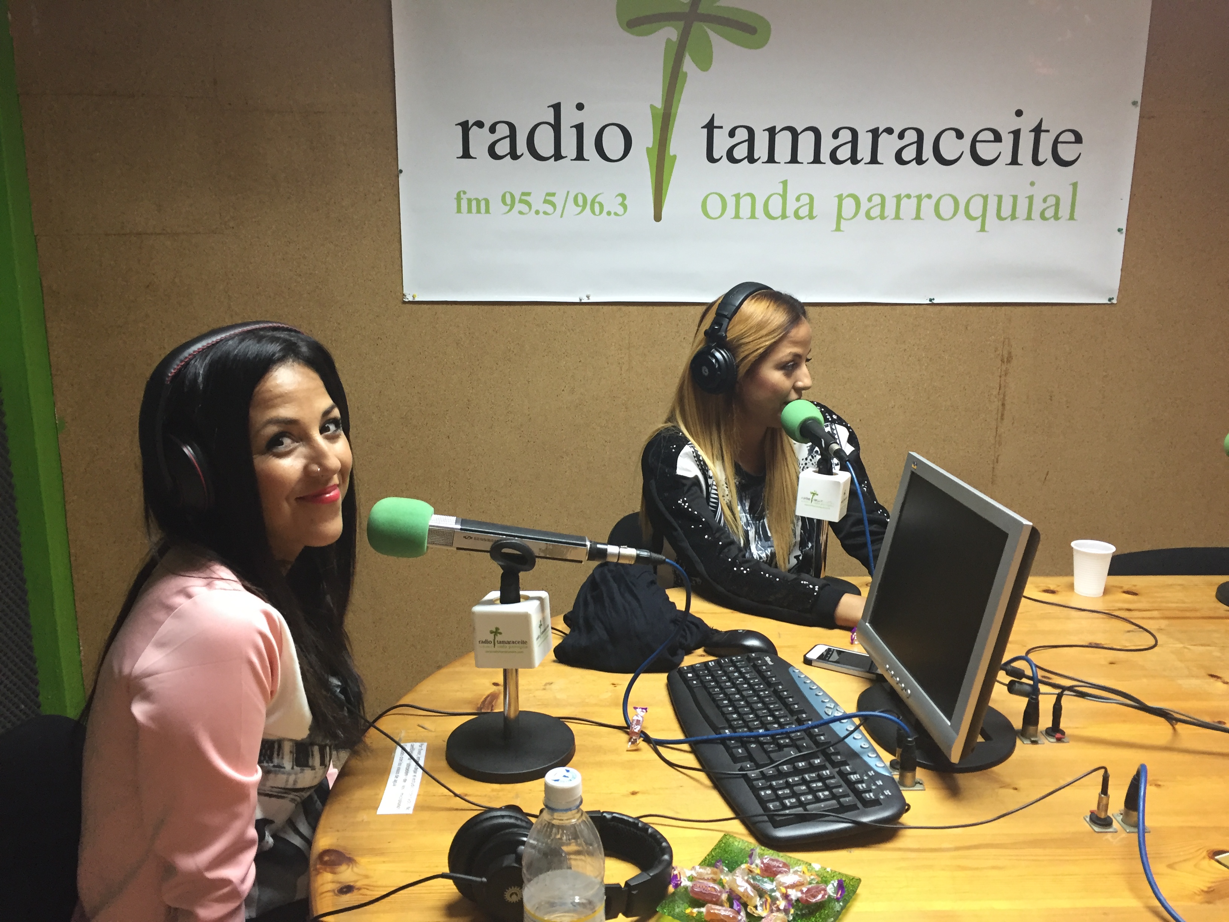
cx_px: 614
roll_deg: -0.8
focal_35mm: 29
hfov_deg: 61.7
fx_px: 1030
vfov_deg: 48.2
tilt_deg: -12.0
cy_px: 461
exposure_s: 1/33
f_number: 2.2
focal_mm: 4.15
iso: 160
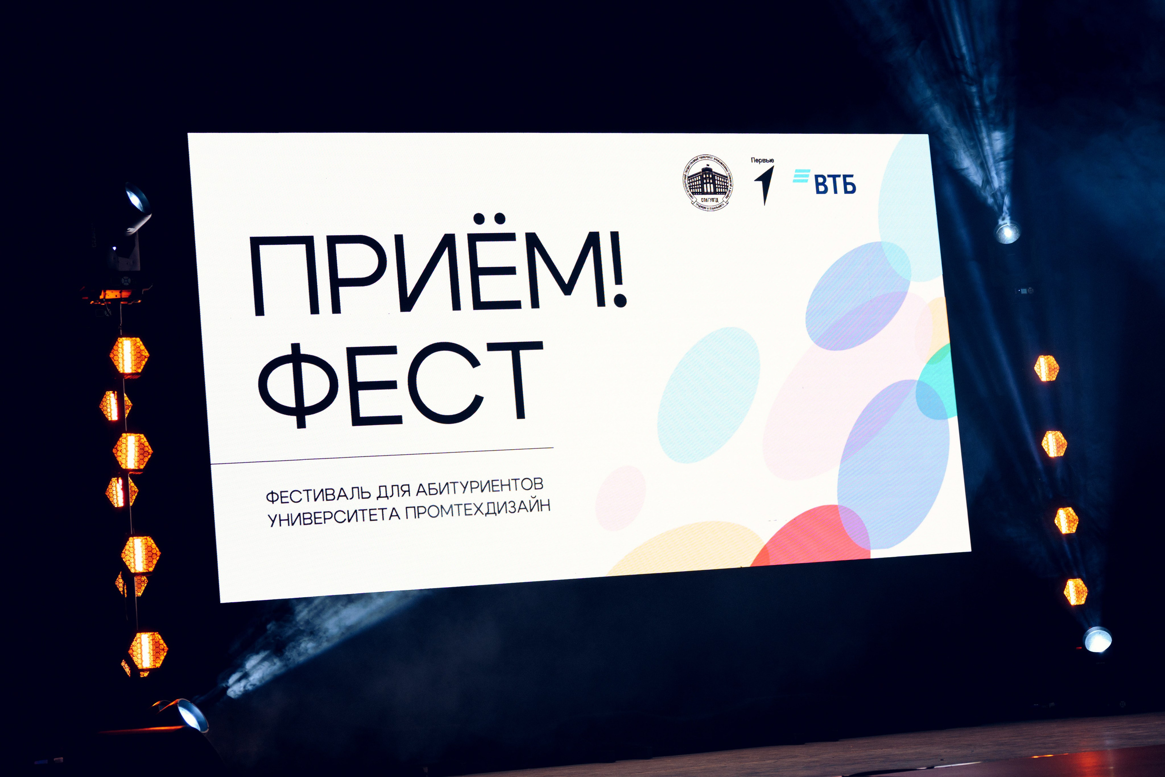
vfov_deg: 18.3
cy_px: 388
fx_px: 2411
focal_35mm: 75
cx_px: 582
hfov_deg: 27.2
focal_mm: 64
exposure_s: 1/160
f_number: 2.5
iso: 100
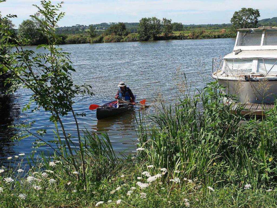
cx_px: 138
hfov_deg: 38.2
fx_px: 400
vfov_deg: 29.1
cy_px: 104
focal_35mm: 50
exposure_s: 1/1300
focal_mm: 25
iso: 200
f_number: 4.5
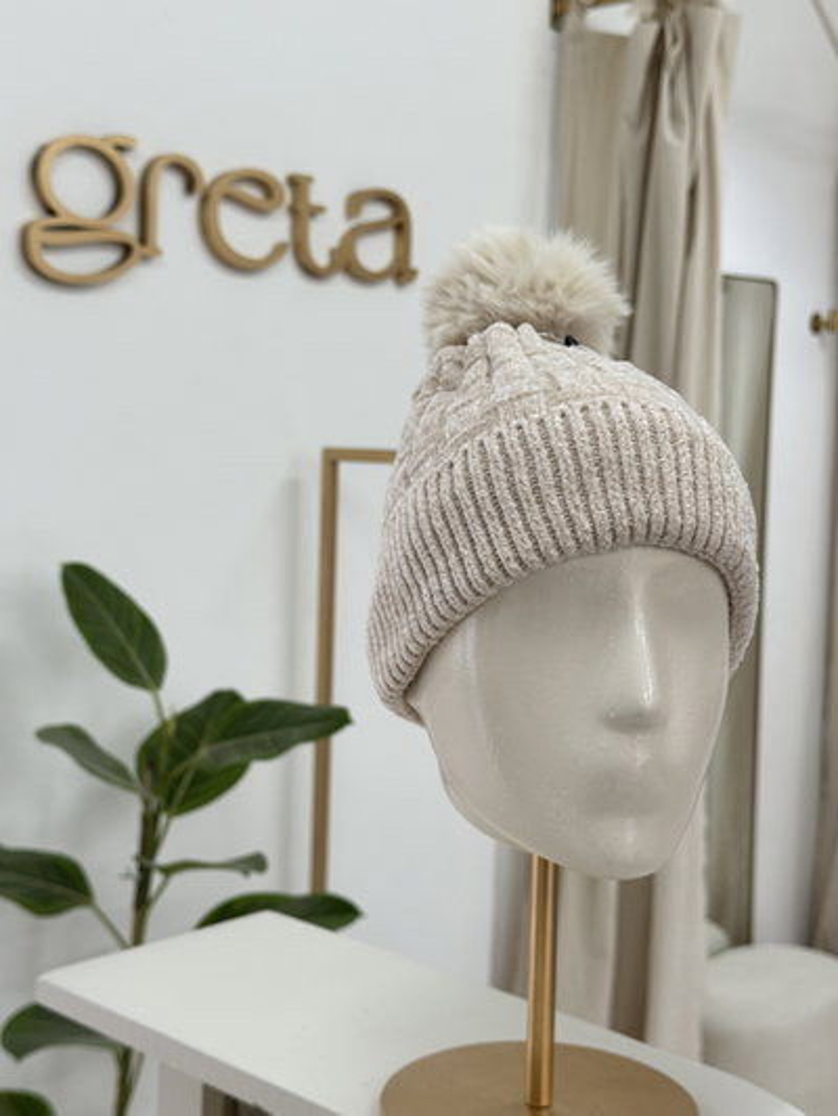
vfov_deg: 39.6
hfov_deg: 30.3
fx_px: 1549
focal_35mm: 48
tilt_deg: -4.4
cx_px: 419
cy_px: 558
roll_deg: -0.5
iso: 64
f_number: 1.78
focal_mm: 6.76
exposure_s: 1/50
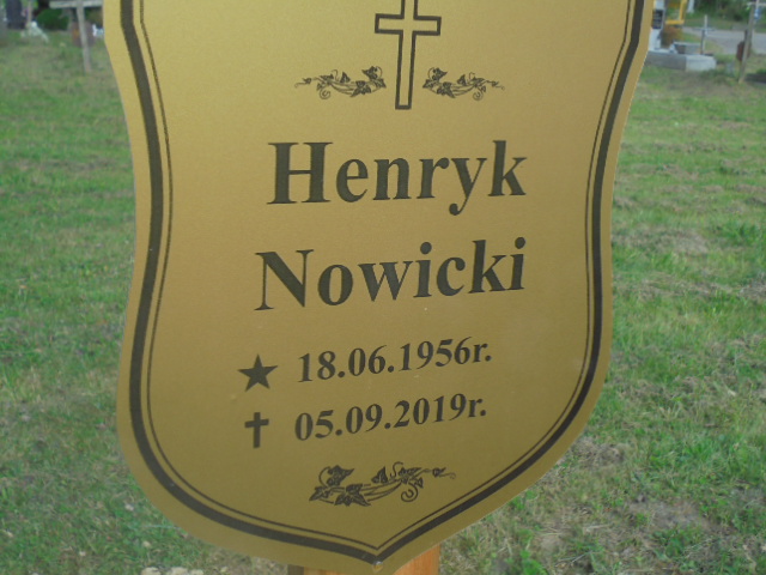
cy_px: 288
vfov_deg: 33.6
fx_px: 952
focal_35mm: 43
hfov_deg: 43.9
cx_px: 383
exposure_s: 1/320
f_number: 4.5
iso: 100
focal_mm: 7.8
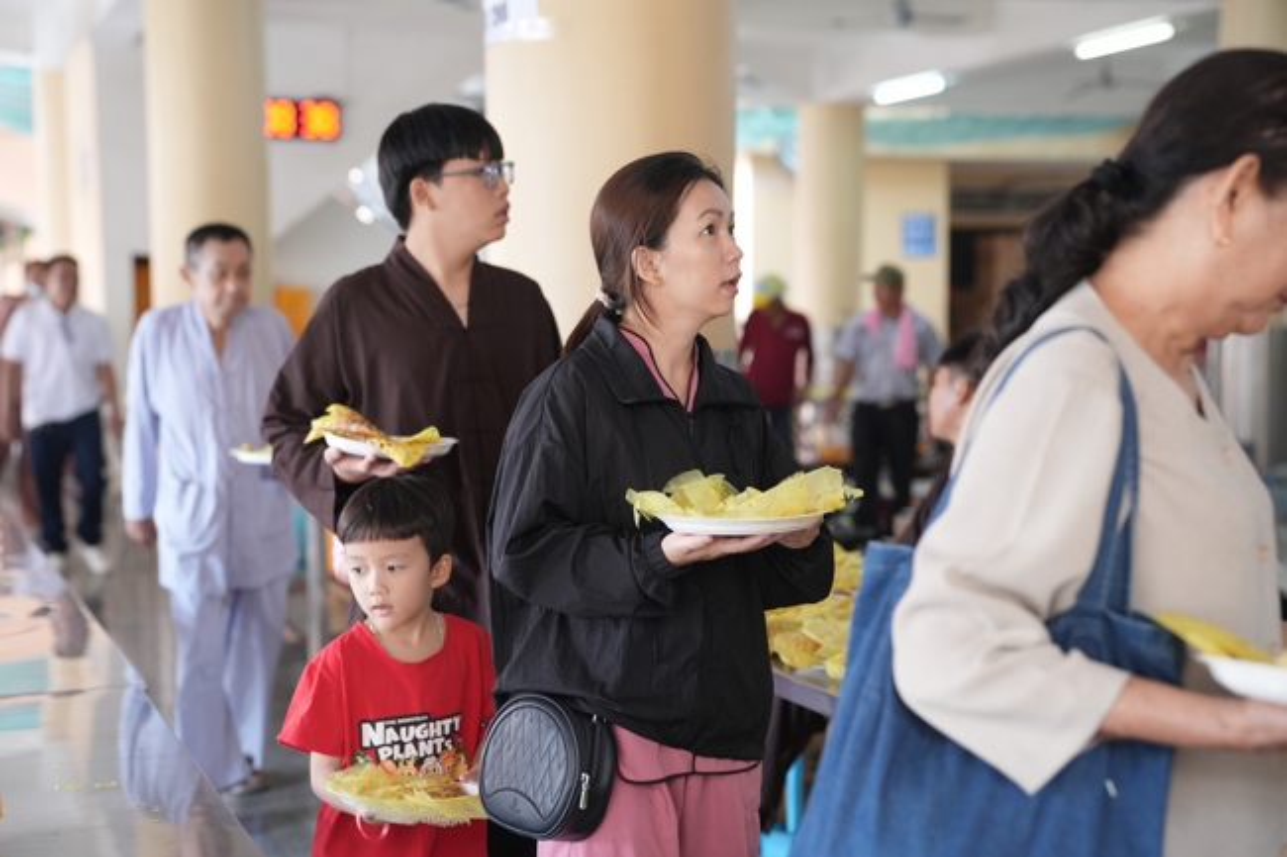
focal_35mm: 59
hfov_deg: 33.9
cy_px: 428
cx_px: 644
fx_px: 2109
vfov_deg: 23.0
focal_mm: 59
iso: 1600
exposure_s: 1/200
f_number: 2.8
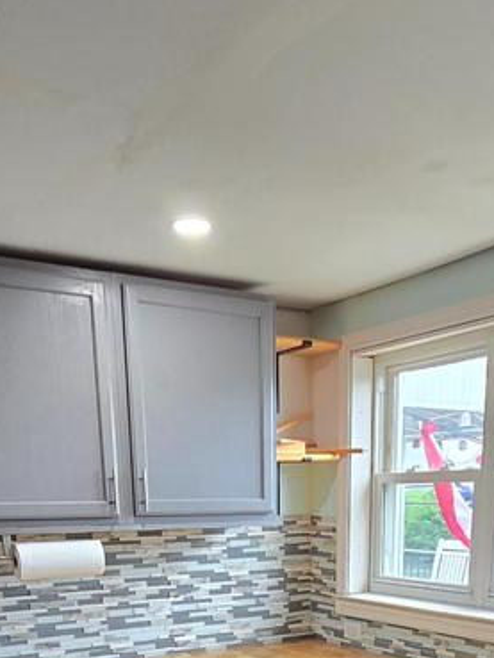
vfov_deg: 39.7
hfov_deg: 37.7
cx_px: 285
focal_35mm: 38
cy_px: 728
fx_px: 723
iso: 160
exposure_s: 1/60
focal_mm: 2.2
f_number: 2.2
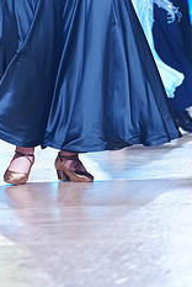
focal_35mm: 214
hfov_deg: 6.4
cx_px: -23
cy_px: -54
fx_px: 1707
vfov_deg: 9.5
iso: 1250
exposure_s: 1/640
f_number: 2.8
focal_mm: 86
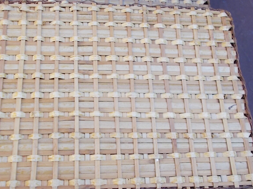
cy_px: 109
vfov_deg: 39.6
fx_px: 263
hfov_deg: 51.3
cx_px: 116
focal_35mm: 36
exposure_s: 1/125
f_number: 3.2
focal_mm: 4.6
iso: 80
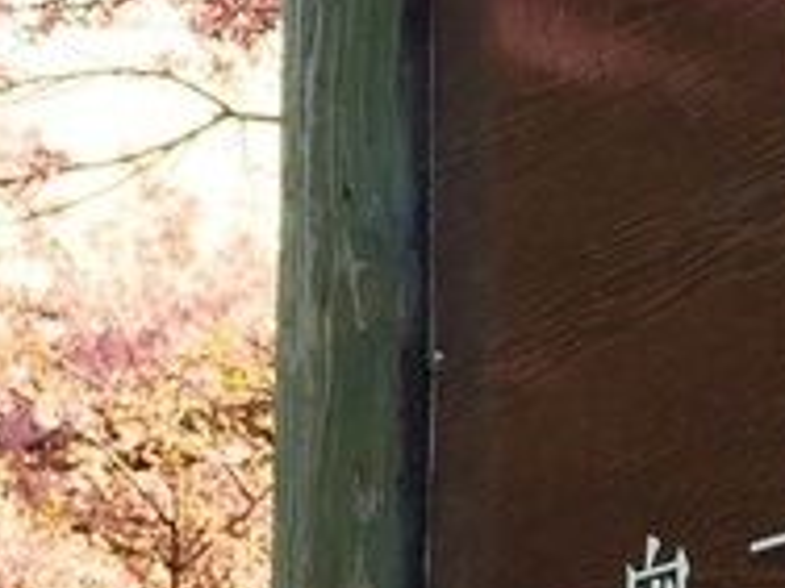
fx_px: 2857
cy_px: 525
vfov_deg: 11.7
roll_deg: -0.8
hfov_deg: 14.7
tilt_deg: +3.1
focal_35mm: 126
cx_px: 1146
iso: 32
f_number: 2.2
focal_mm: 4.15
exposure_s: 1/282
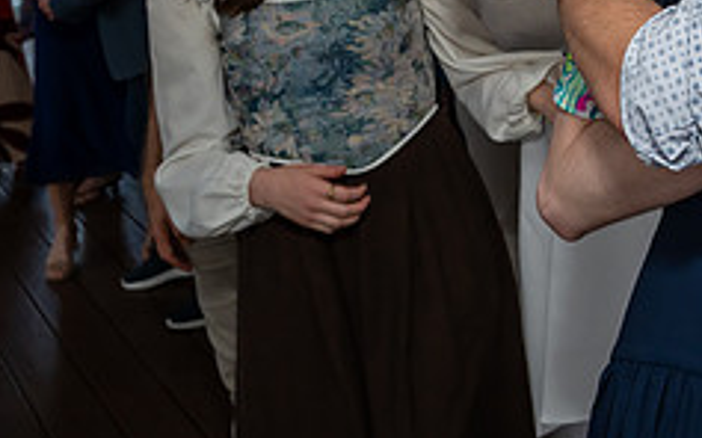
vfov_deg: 18.8
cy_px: -139
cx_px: 765
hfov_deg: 29.1
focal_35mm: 64
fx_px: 1224
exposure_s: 1/250
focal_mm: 24
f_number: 7.1
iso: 640
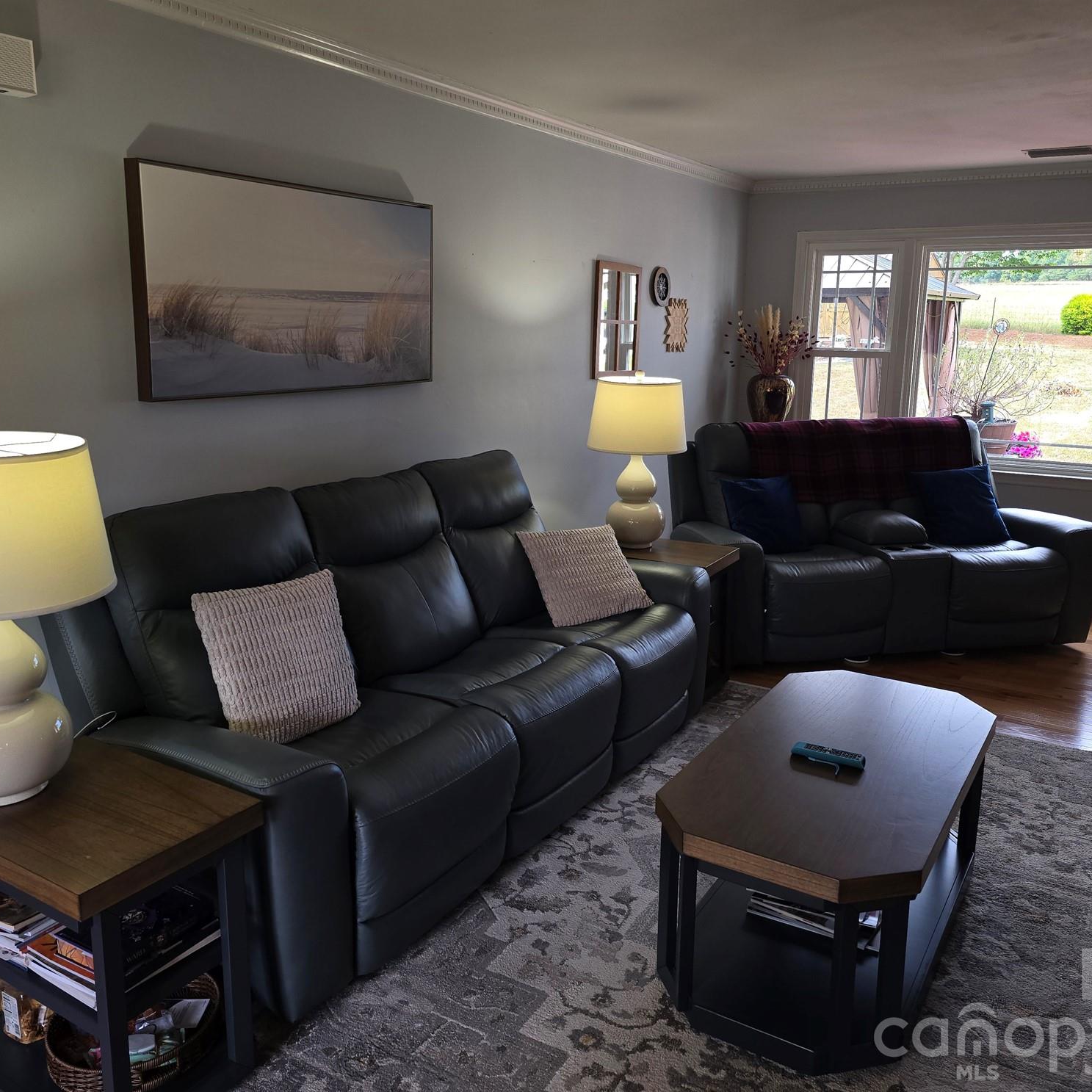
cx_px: 564
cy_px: 529
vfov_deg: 57.3
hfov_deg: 57.3
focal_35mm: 28
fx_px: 999
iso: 25
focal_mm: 6.3
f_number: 1.7
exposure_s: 1/60
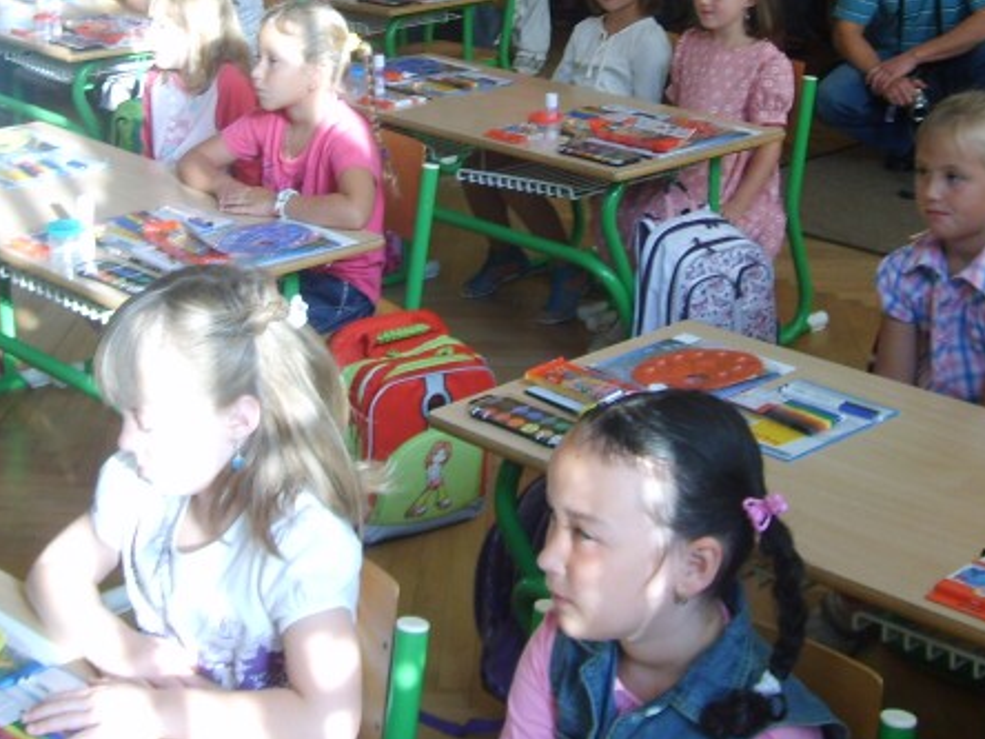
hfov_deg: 30.7
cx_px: 439
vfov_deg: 22.8
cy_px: 95
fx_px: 1793
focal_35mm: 63
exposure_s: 1/30
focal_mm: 5.8
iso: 63
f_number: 2.8
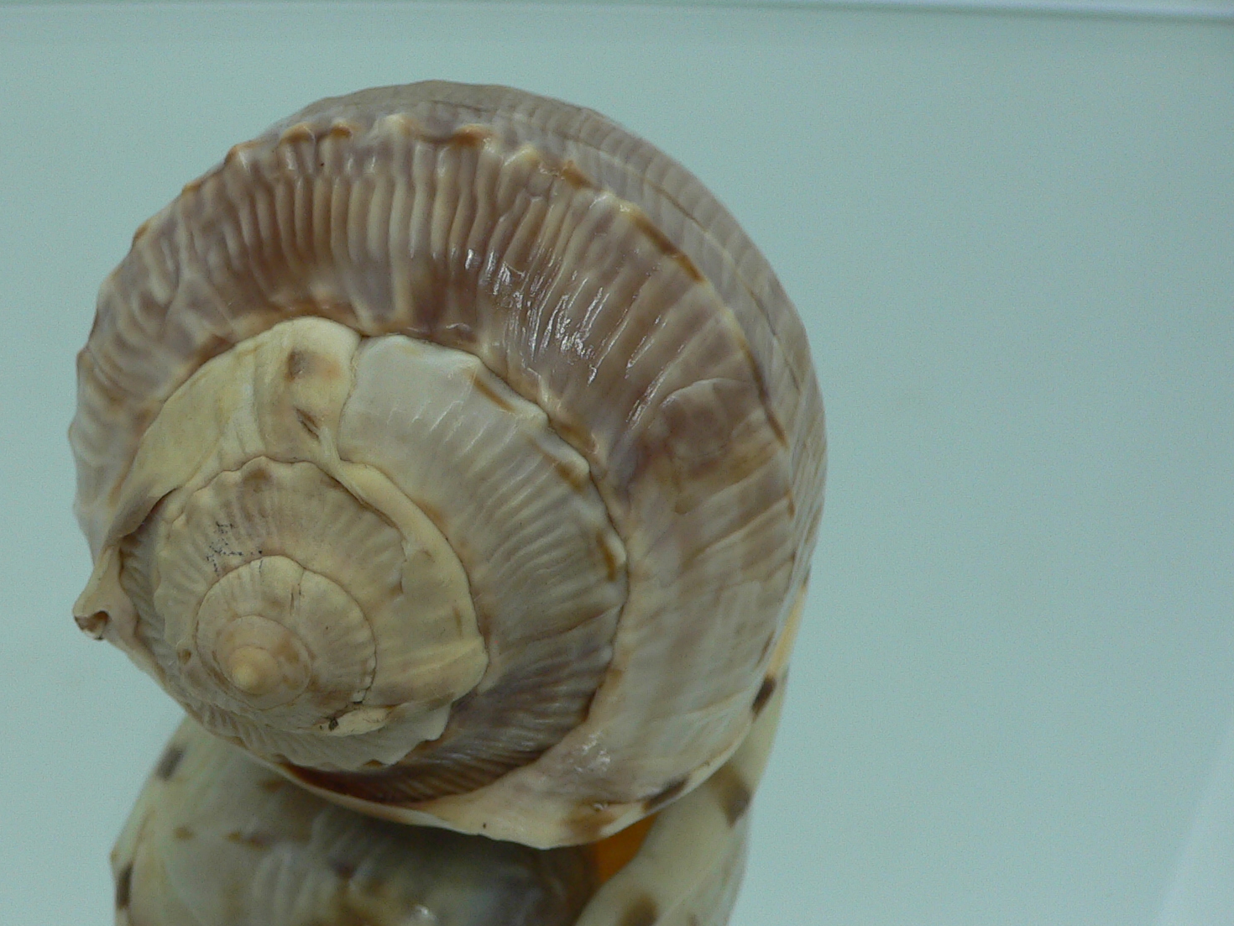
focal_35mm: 48
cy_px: 517
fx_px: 1711
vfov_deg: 30.2
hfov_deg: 39.1
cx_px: 401
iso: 80
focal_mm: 4.6
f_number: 2.8
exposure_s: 1/60
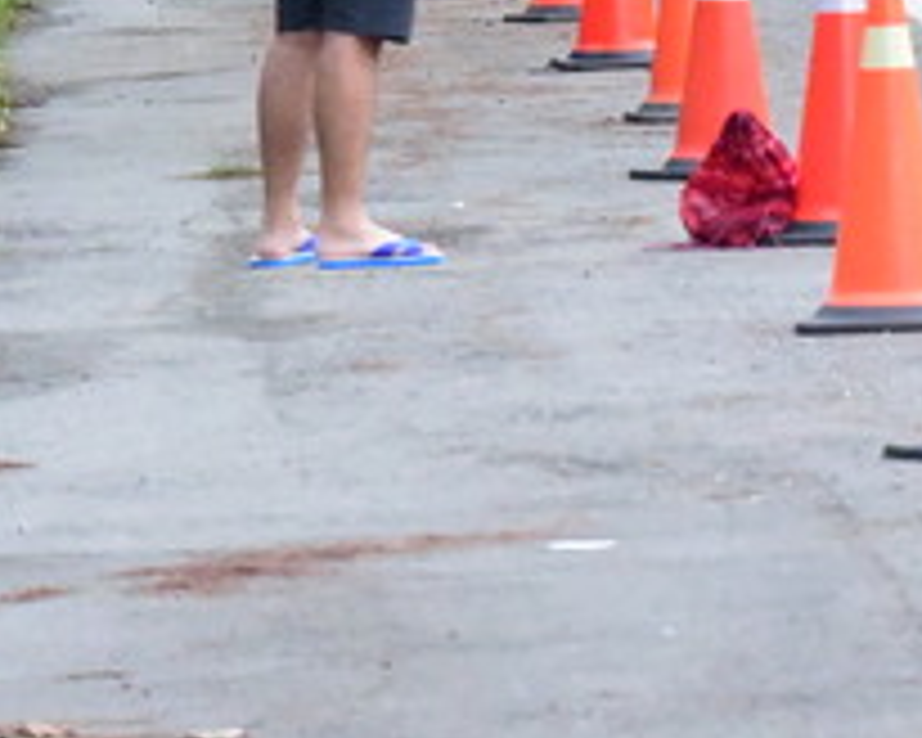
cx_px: 1318
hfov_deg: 3.7
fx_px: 14108
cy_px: -376
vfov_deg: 3.0
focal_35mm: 517
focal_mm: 145
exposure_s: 1/3200
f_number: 7.1
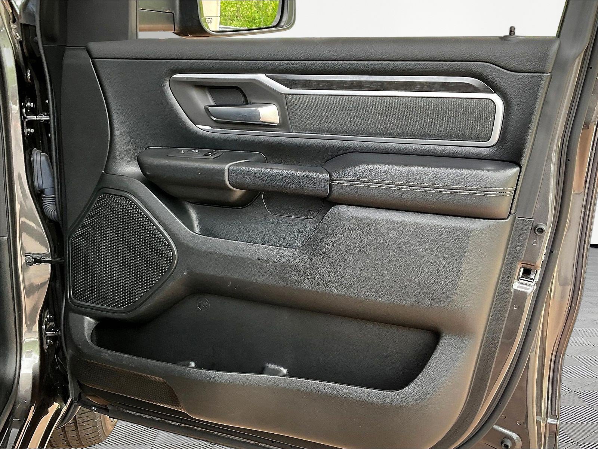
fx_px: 501
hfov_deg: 61.7
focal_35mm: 29
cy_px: 224
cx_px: 299
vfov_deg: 48.2
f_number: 1.8
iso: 40
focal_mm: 3
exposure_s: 1/122
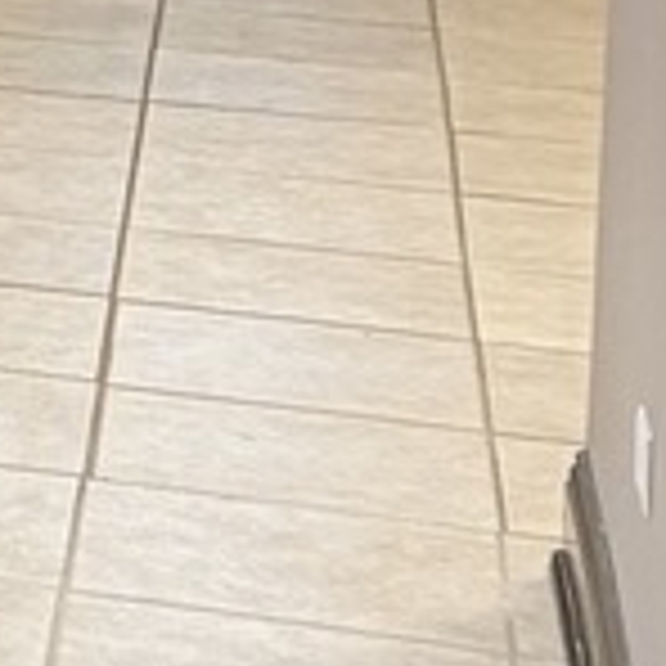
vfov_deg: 8.1
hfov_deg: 6.7
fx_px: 4484
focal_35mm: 206
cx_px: -1976
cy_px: -616
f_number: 1.78
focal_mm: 6.76
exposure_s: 1/60
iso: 400
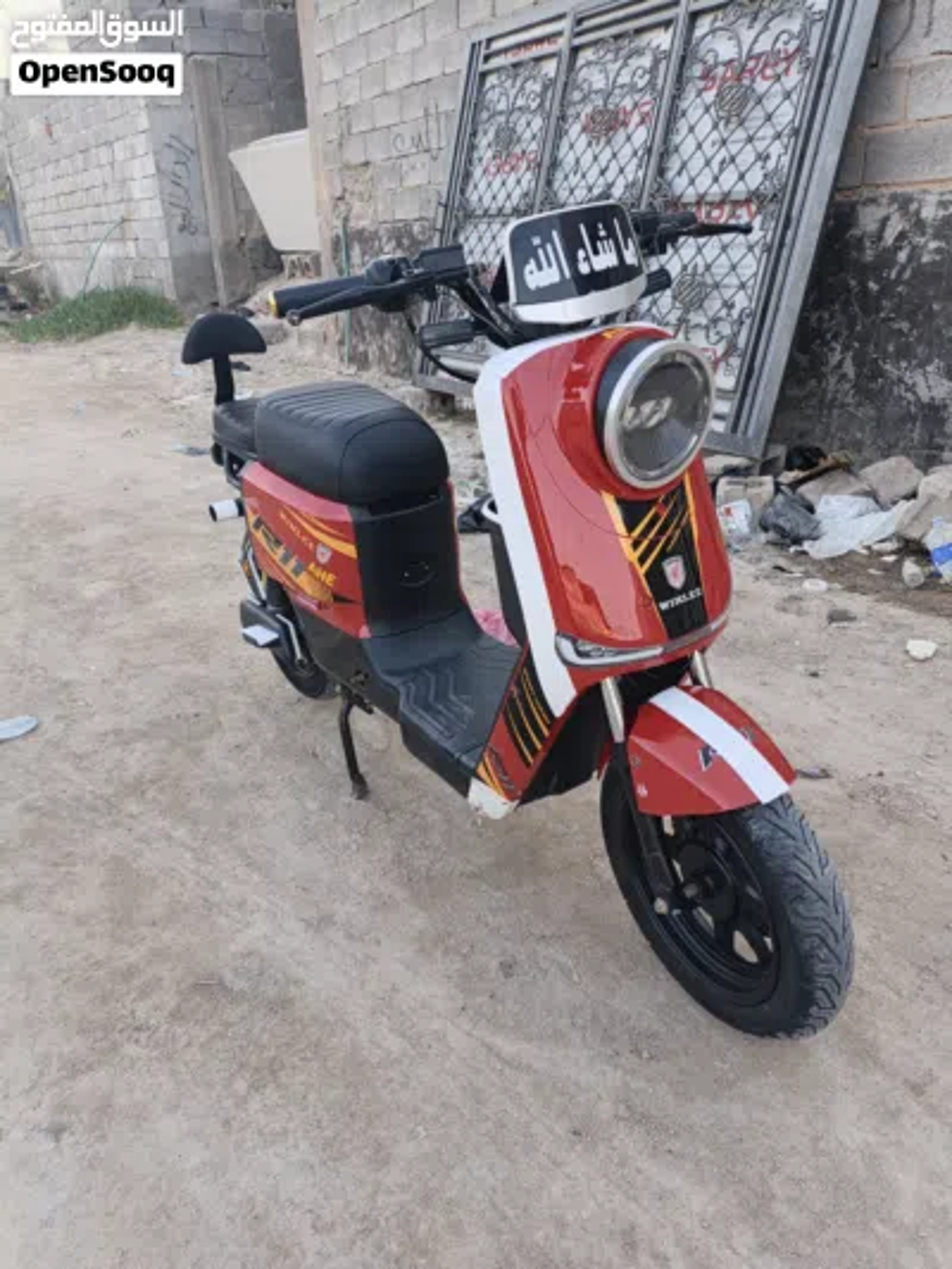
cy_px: 634
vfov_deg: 73.9
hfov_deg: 58.9
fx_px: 843
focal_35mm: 23
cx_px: 476
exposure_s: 1/77.9
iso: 70
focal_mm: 4.71
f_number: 1.79
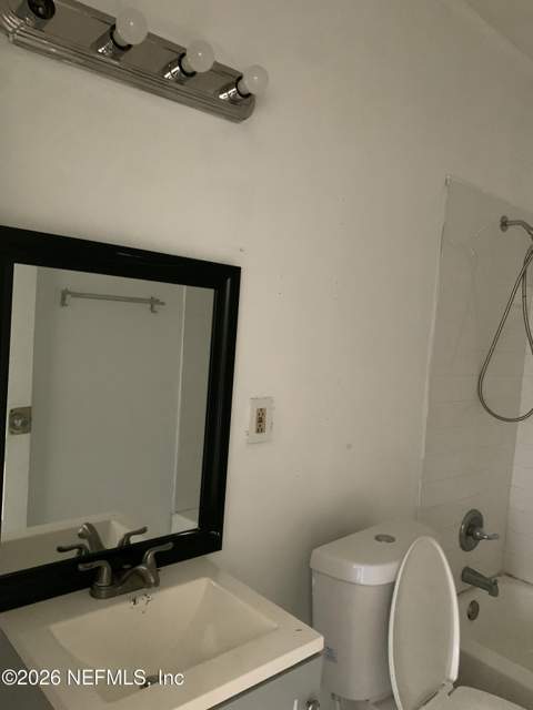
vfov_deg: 67.3
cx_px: 266
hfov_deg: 53.1
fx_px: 534
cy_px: 355
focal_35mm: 26
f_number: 1.8
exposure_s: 1/30
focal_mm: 4.25
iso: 640
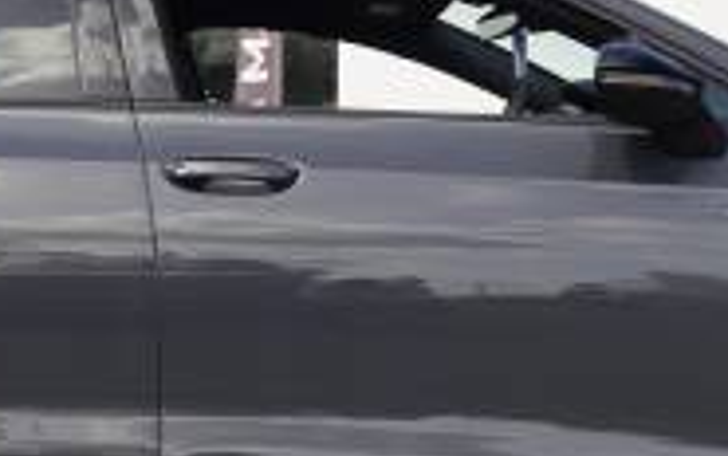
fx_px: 2835
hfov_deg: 14.6
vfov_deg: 9.2
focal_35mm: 143
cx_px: 323
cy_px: 173
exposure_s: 1/100
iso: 100
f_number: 7.1
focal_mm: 27
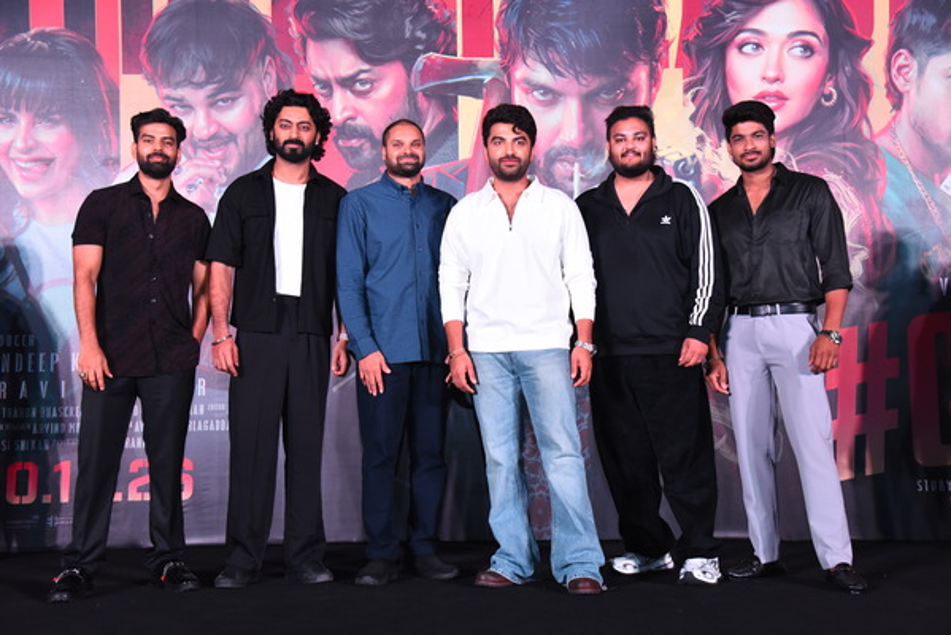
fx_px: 1269
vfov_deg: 28.1
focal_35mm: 48
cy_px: 318
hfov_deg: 41.1
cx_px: 476
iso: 2500
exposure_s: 1/125
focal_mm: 48
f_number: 4.5
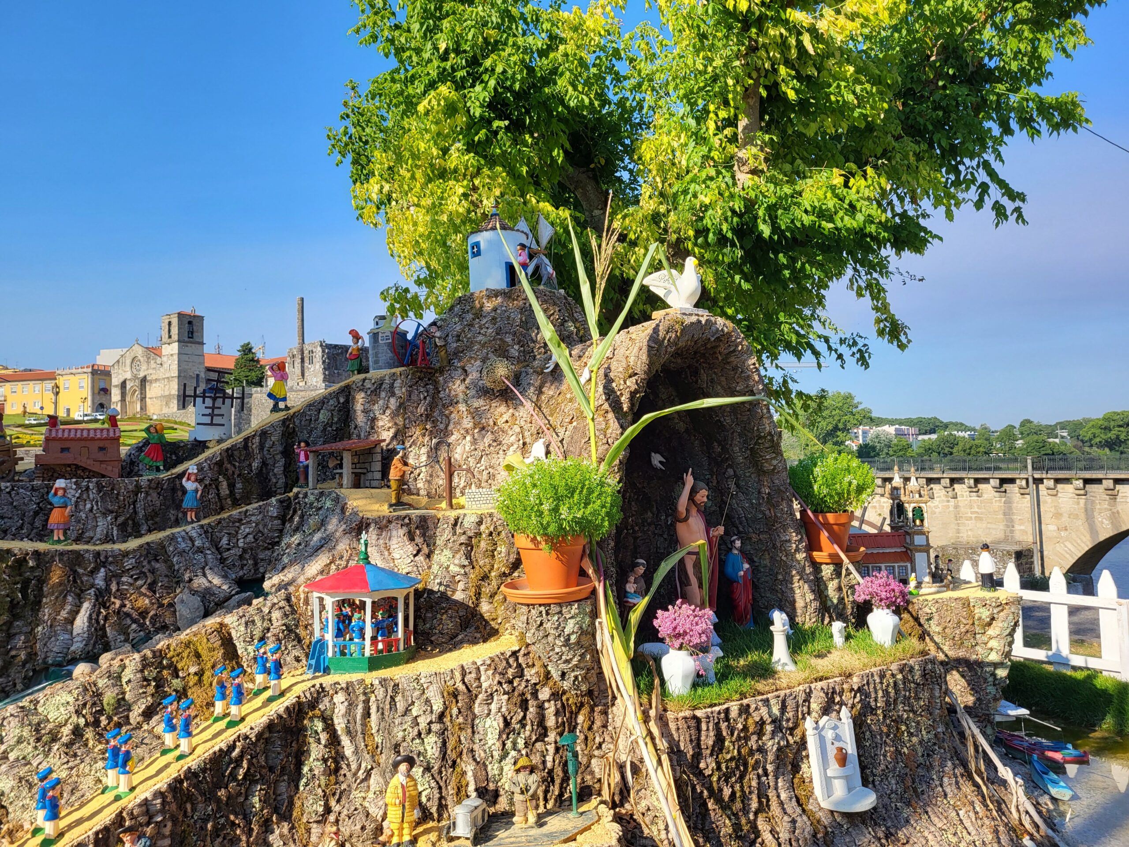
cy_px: 424
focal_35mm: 26
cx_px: 564
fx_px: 848
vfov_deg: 53.1
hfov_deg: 67.3
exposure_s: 1/1332
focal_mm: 5.4
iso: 40
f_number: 1.8
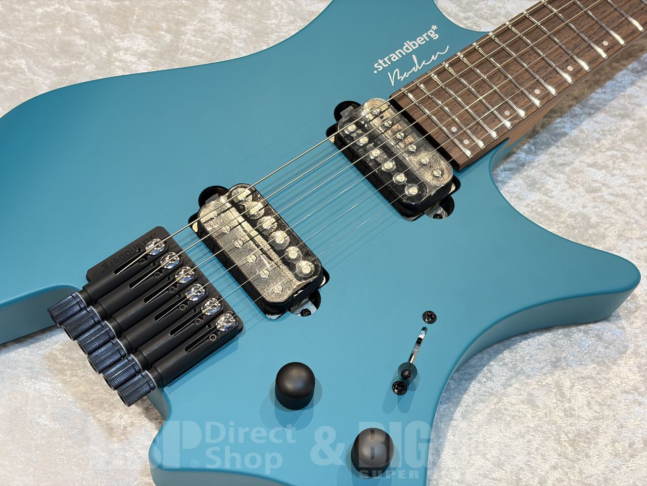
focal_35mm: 52
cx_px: 324
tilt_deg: -60.4
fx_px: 972
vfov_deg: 28.0
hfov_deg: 36.8
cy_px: 243
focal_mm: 5.96
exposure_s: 1/60
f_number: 1.6
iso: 160
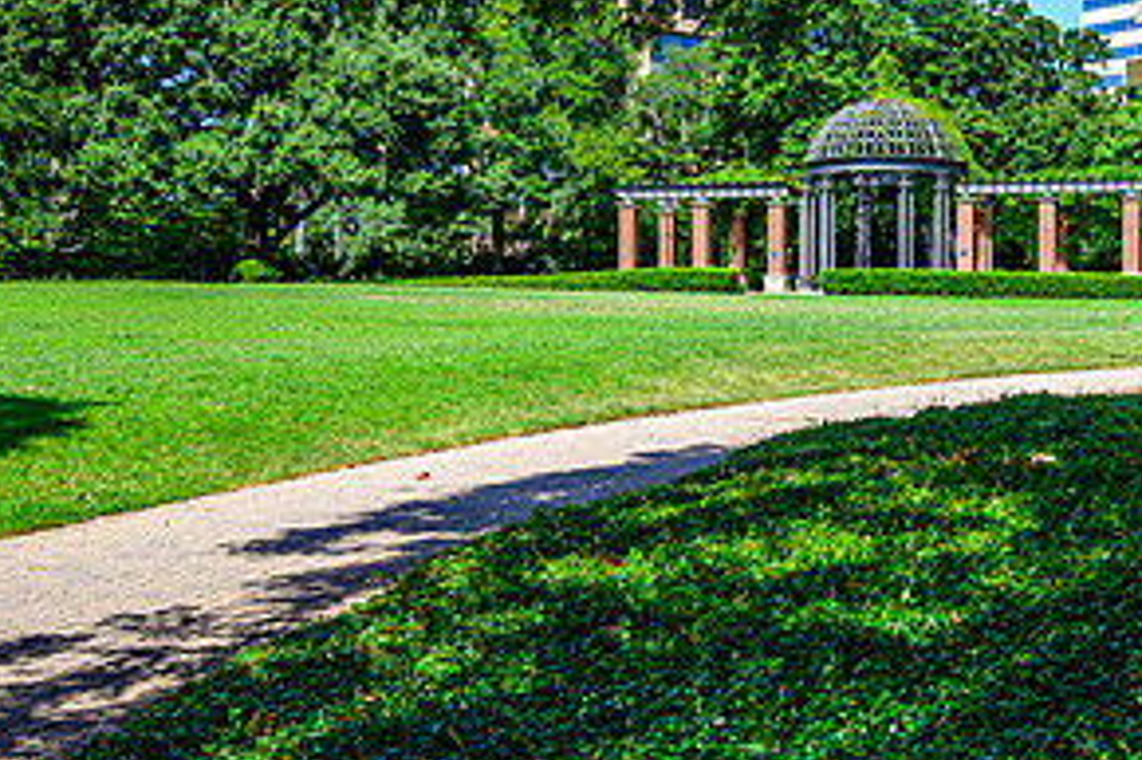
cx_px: 906
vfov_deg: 29.8
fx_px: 1427
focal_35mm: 45
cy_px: 307
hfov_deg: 41.8
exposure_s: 1/60
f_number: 11
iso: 100
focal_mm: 22.5
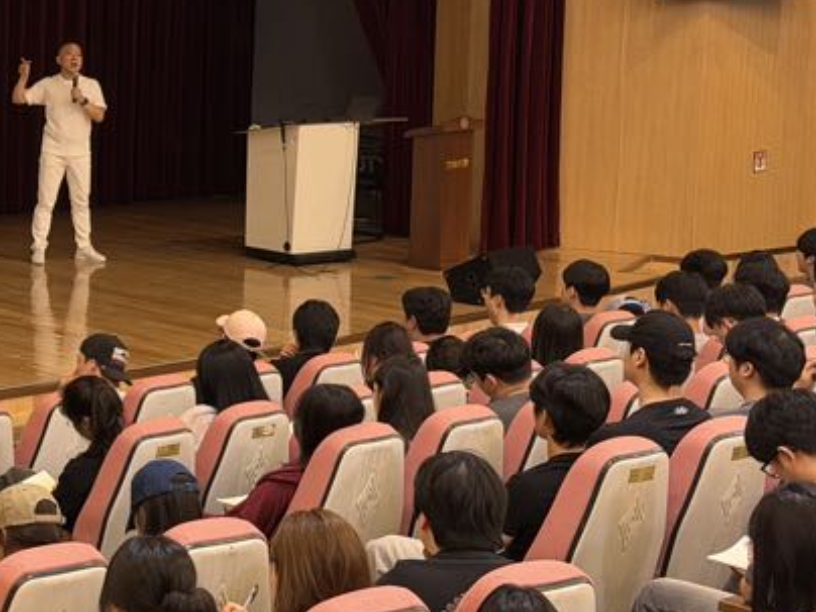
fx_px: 2522
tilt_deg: -5.7
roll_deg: -1.4
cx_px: -8
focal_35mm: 107
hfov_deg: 17.9
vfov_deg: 13.8
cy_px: 155
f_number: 1.78
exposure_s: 1/60
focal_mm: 6.76
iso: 125
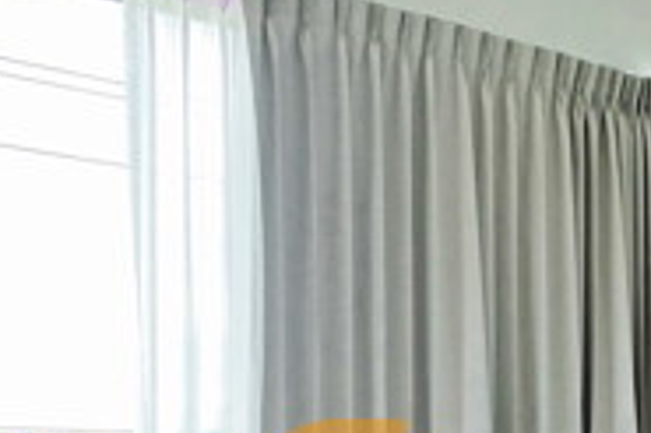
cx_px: 662
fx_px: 1409
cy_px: 514
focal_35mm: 78
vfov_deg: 16.7
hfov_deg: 24.7
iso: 400
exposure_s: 1/160
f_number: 5
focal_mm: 16
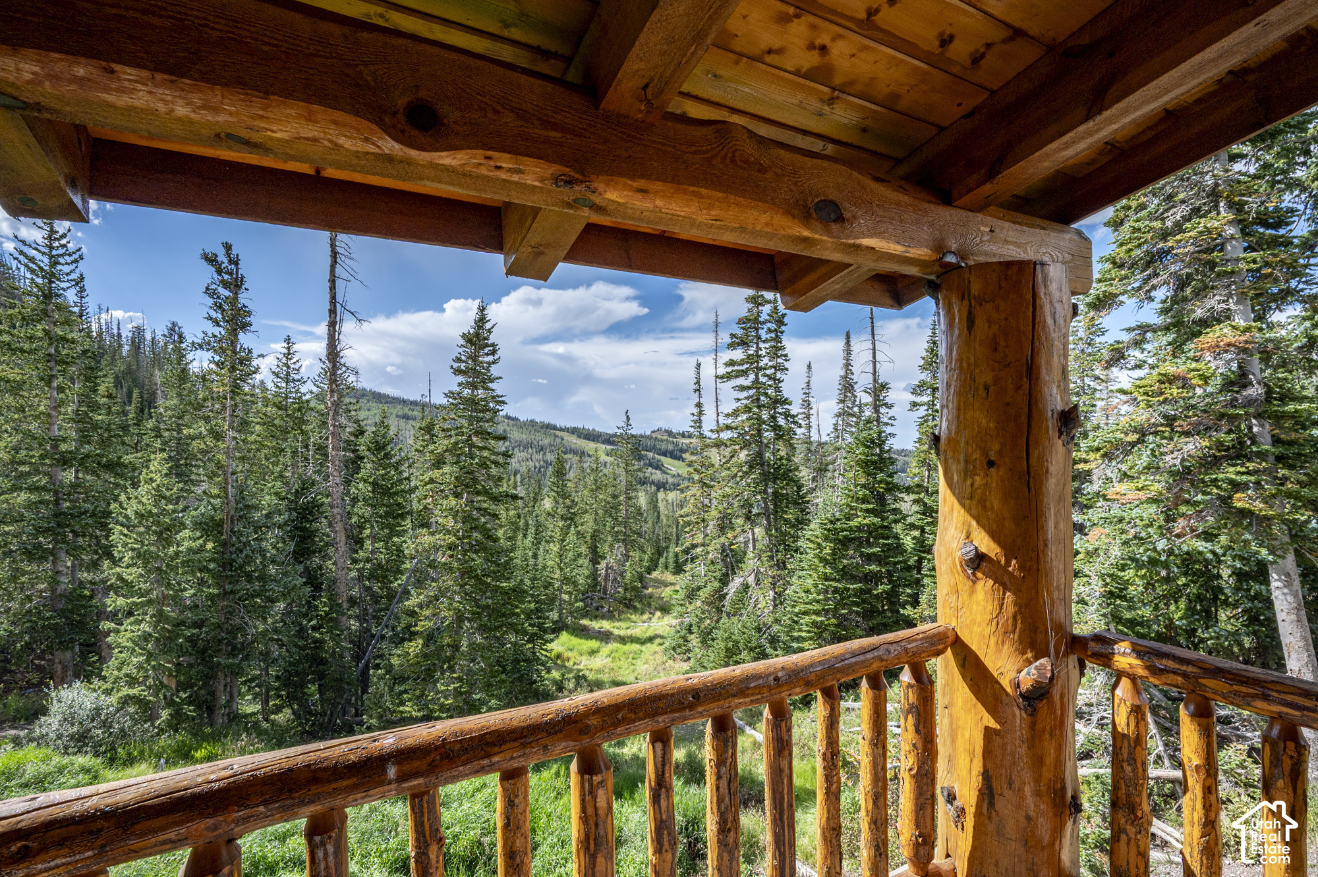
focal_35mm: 18
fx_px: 640
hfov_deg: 91.6
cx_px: 659
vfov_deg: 68.8
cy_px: 438
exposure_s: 1/640
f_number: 10
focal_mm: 17.5
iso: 320
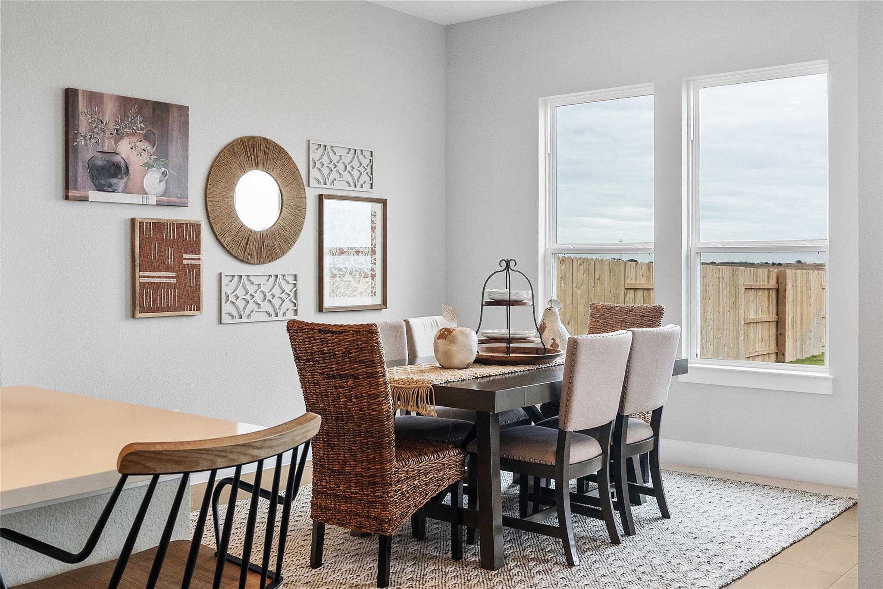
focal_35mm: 37
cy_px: 294
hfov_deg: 51.9
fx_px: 907
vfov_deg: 35.9
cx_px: 442
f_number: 8
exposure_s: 1/30
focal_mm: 25
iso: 1600
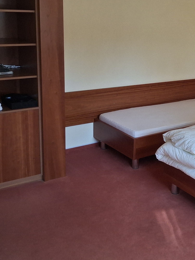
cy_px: 86
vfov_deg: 37.1
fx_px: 383
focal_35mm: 51
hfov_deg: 26.4
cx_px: 213
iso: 125
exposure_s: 1/120
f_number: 1.8
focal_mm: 4.69
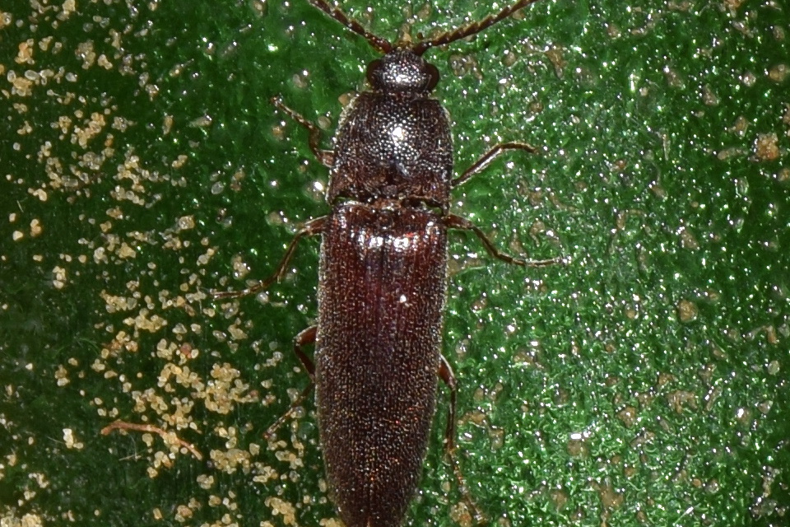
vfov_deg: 6.5
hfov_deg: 9.8
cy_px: 264
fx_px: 4608
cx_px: 395
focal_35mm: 210
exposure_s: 1/160
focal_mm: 140
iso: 100
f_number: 13
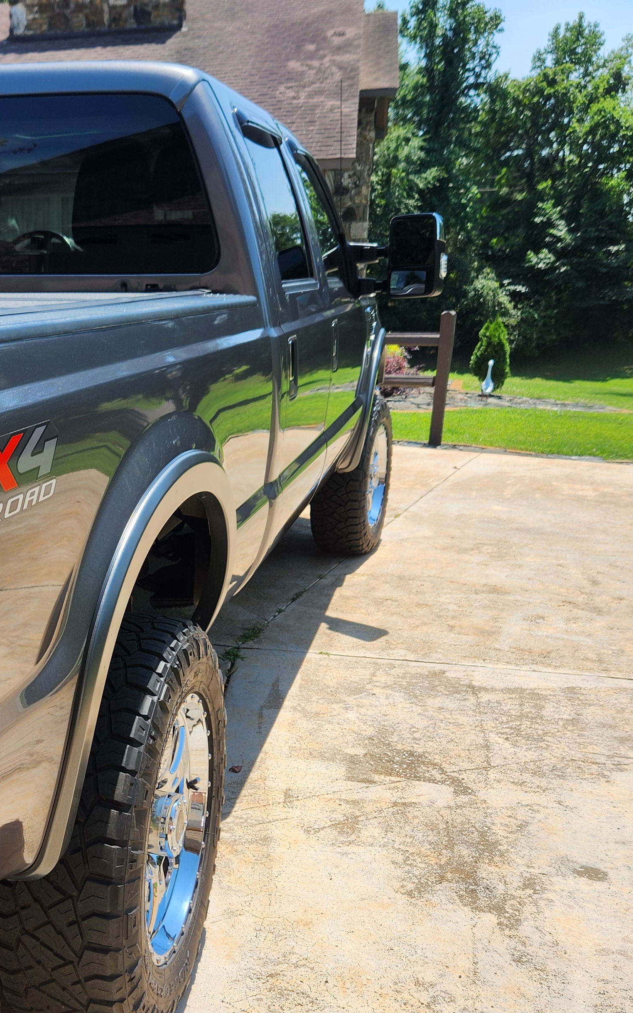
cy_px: 561
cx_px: 63
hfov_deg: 30.6
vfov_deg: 49.2
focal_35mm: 40
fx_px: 1104
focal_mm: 5.4
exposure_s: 1/1005
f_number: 1.8
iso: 20
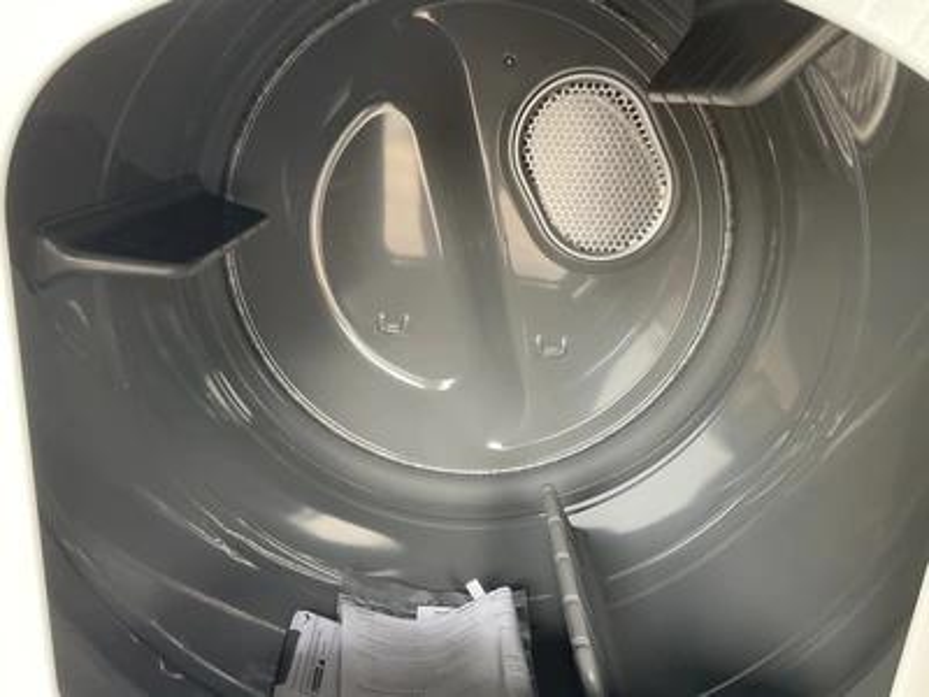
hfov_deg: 61.7
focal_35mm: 29
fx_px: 778
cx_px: 464
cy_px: 348
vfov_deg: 48.2
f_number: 1.8
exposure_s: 1/63
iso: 64
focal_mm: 3
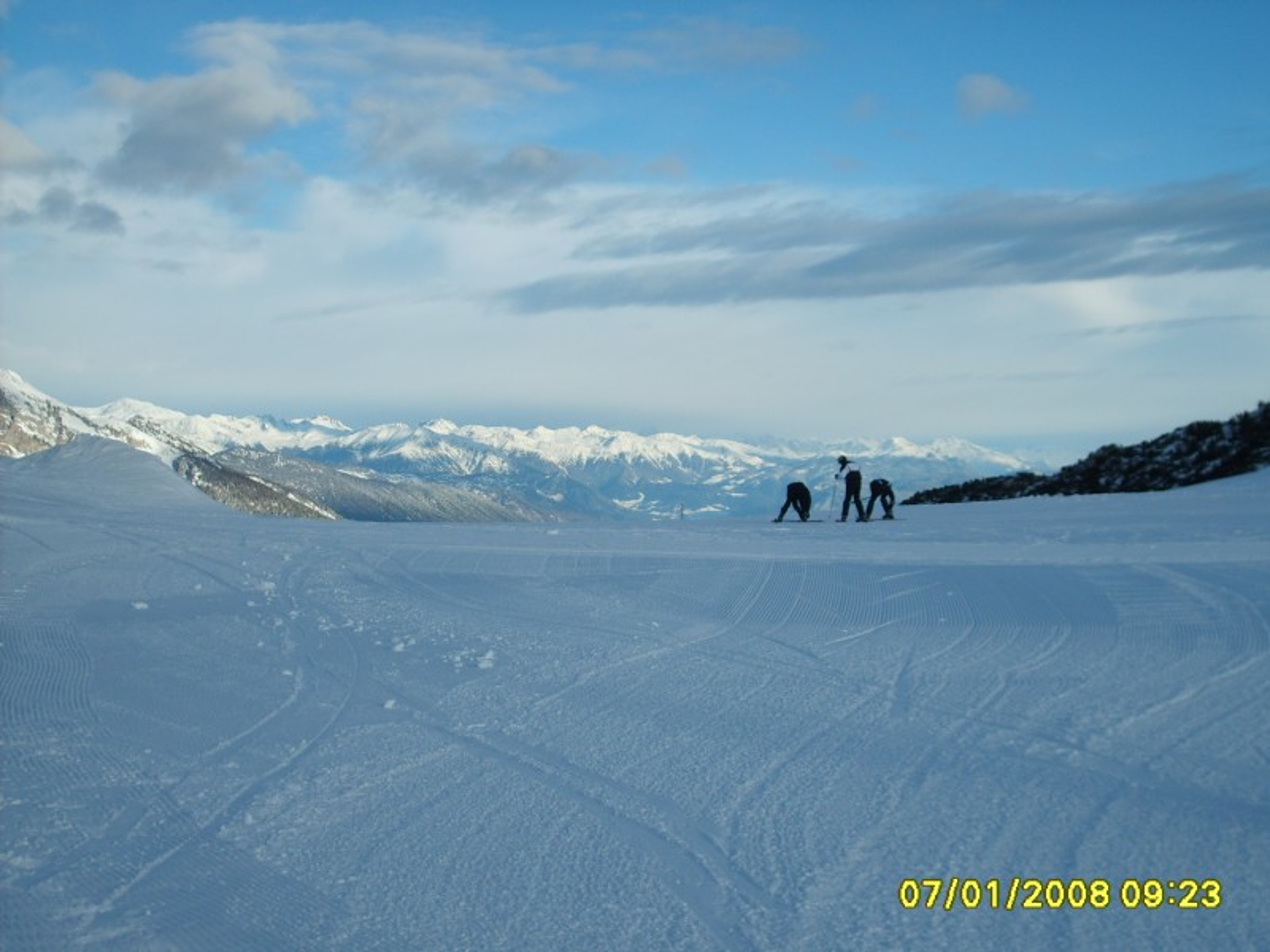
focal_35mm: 52
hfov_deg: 36.8
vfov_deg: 28.0
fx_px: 1908
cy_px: 476
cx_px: 635
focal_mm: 8.7
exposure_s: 1/1000
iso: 50
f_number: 3.3
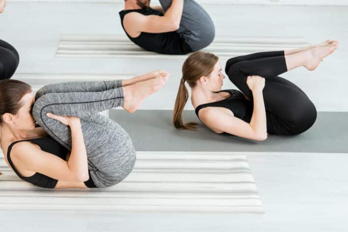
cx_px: 122
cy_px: 80
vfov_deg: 16.8
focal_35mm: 81
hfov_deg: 25.0
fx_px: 783
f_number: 5
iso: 160
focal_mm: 56
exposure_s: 1/200
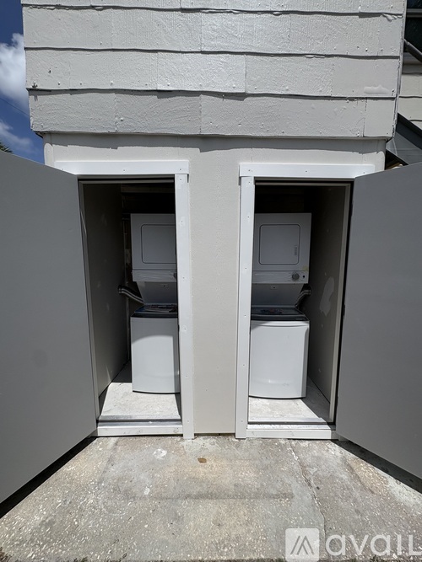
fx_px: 228
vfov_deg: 102.1
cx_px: 211
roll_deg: -1.2
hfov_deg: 85.7
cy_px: 281
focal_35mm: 14
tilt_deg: -5.5
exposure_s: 1/5650
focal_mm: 2.22
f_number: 2.2
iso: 50
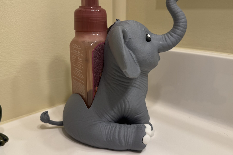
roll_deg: +0.3
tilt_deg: -16.3
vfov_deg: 40.0
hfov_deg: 57.2
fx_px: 214
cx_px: 110
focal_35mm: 33
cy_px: 73
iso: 80
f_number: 1.78
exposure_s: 1/120
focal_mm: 6.76
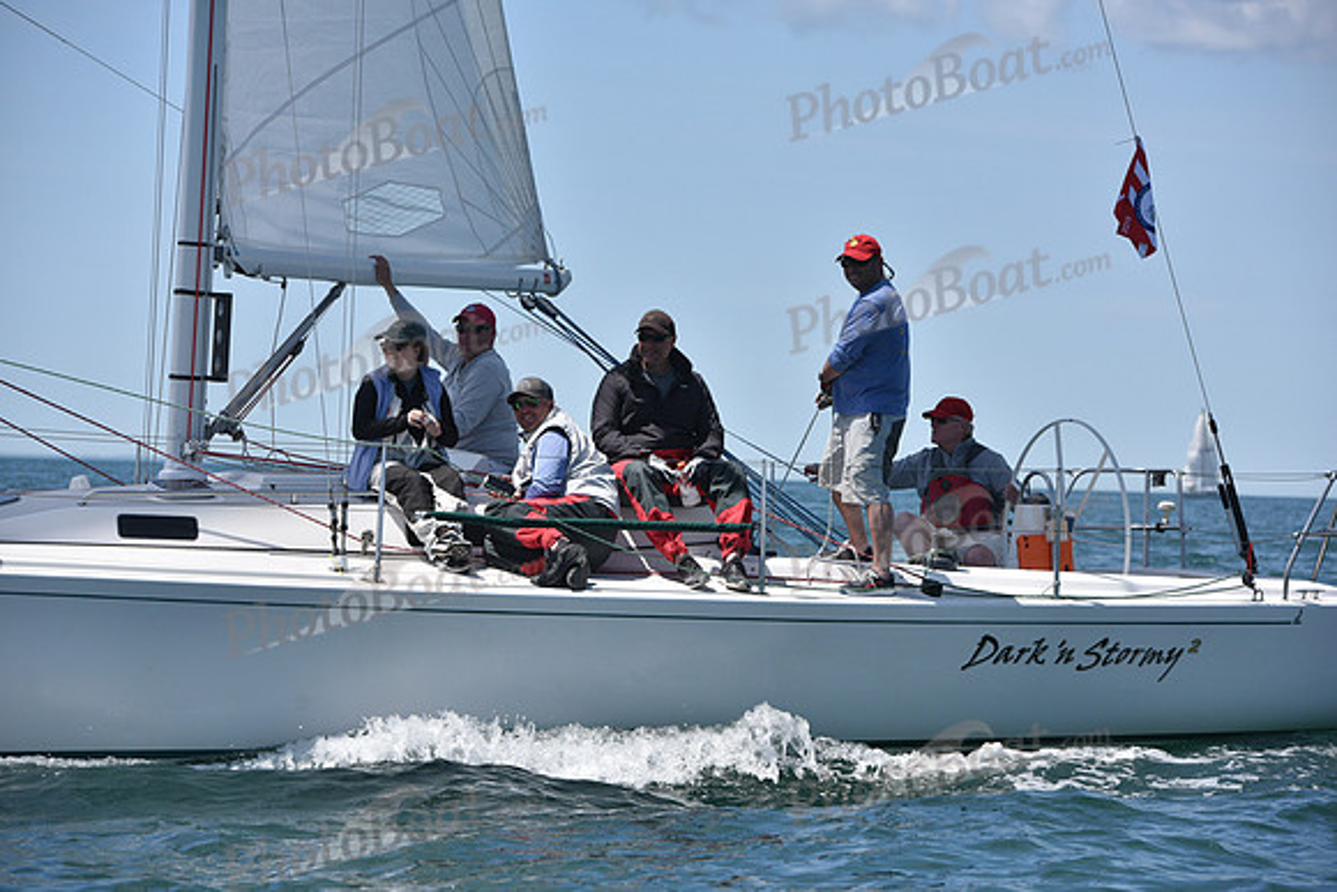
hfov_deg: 13.7
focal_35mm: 150
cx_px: 668
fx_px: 5572
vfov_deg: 9.2
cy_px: 446
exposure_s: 1/800
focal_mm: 150
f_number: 8
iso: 400
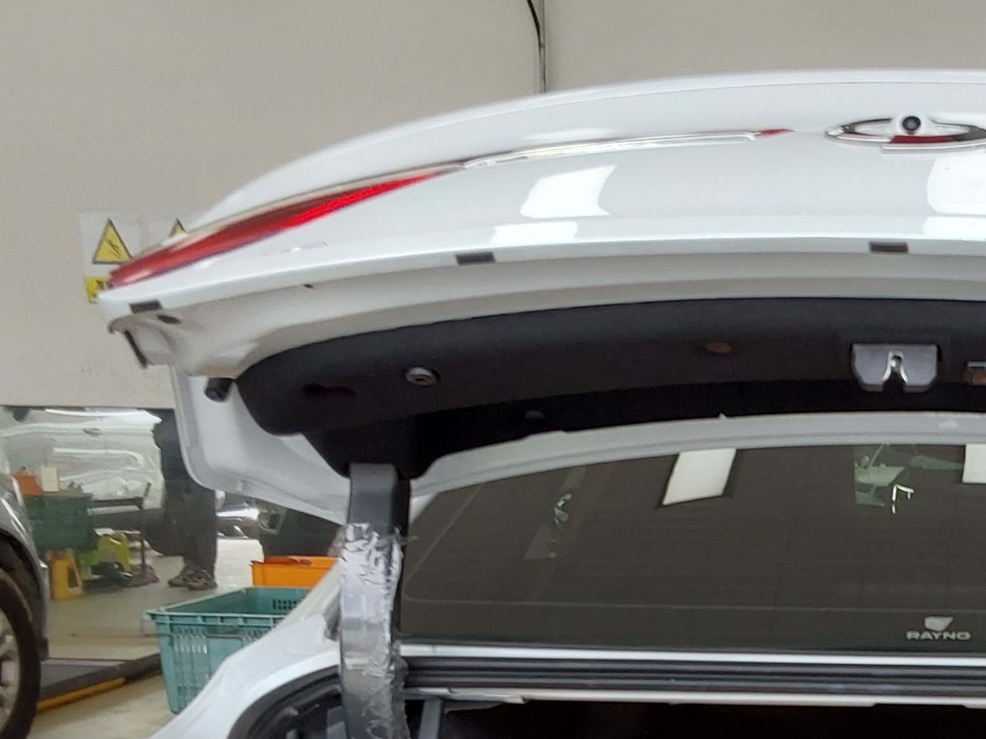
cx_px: 967
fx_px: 1709
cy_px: 730
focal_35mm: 60
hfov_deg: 30.1
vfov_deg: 23.4
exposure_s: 1/222
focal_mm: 2.91
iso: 50
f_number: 1.9
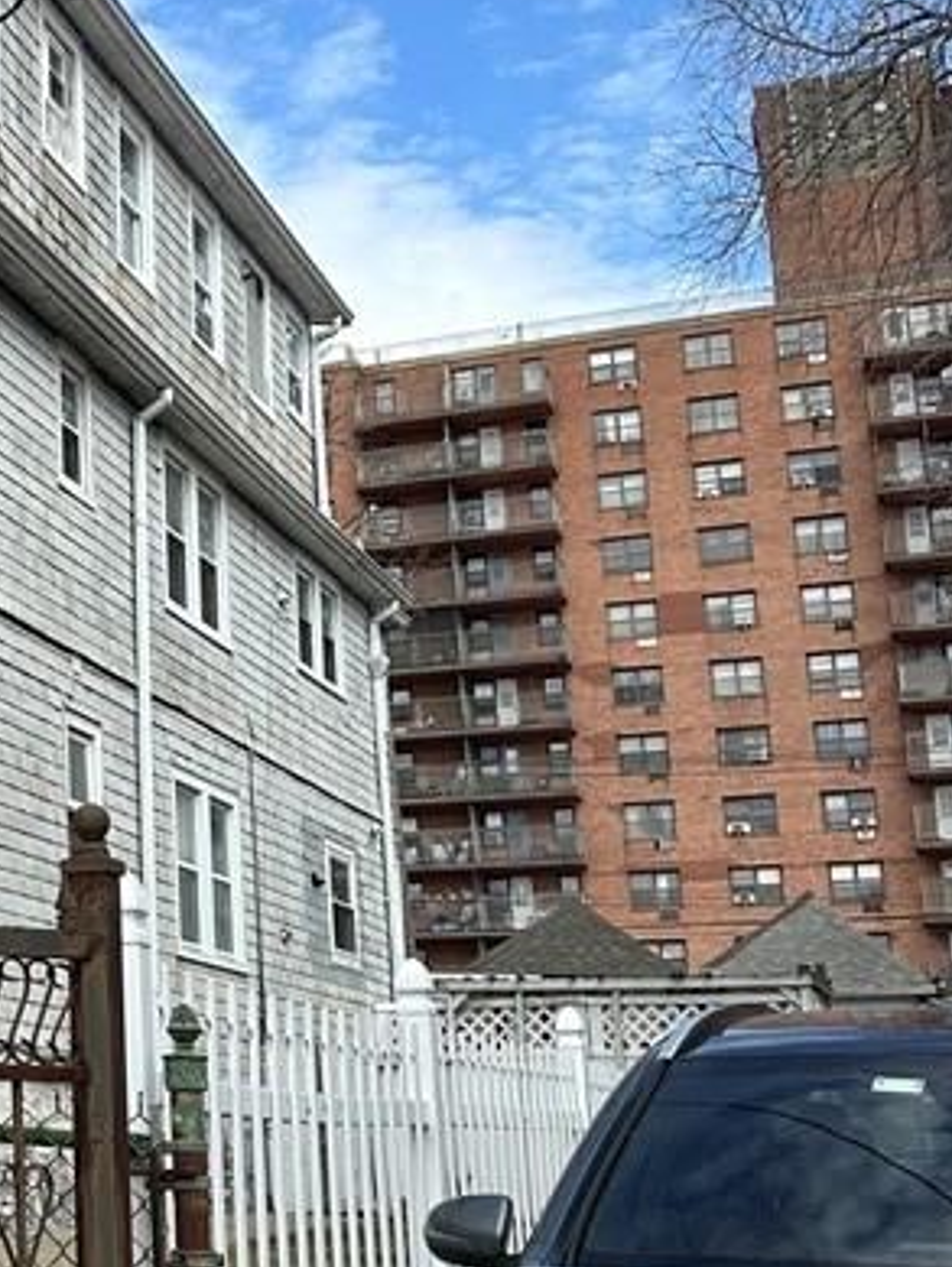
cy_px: 624
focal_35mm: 63
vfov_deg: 30.7
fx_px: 2308
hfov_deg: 21.7
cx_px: -182
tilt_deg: +12.9
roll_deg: -0.7
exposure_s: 1/2732
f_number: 1.78
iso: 80
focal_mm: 6.86
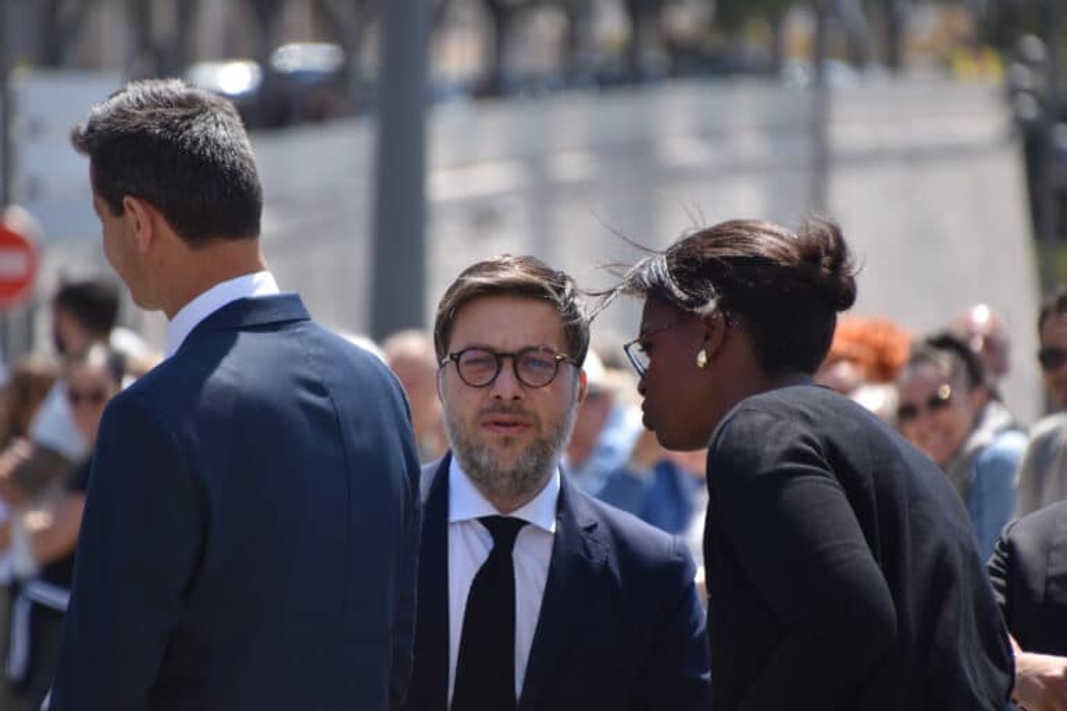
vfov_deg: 3.3
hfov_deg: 4.9
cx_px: 534
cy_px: 356
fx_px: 12447
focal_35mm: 420
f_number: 6.3
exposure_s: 1/500
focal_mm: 280
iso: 280
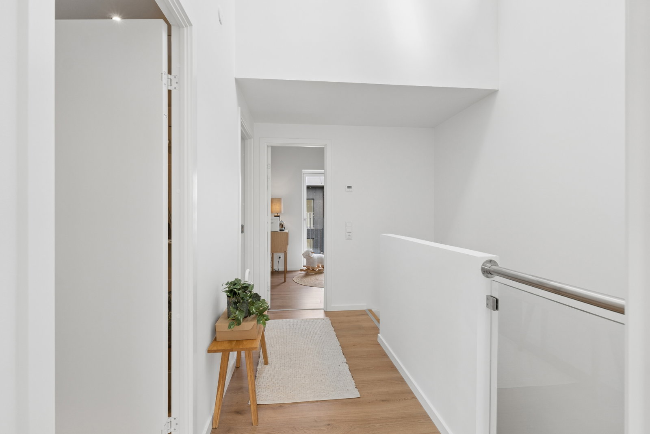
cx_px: 325
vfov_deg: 74.6
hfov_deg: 97.6
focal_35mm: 16
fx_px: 284
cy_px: 217
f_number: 8
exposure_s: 1/80
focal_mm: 10.5
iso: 200
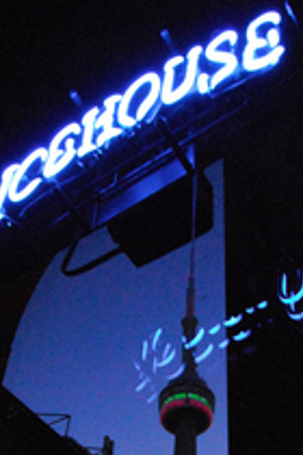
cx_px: 168
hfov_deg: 28.1
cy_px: 479
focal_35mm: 48
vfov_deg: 36.0
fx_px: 606
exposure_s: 1/125
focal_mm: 14
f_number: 5.6
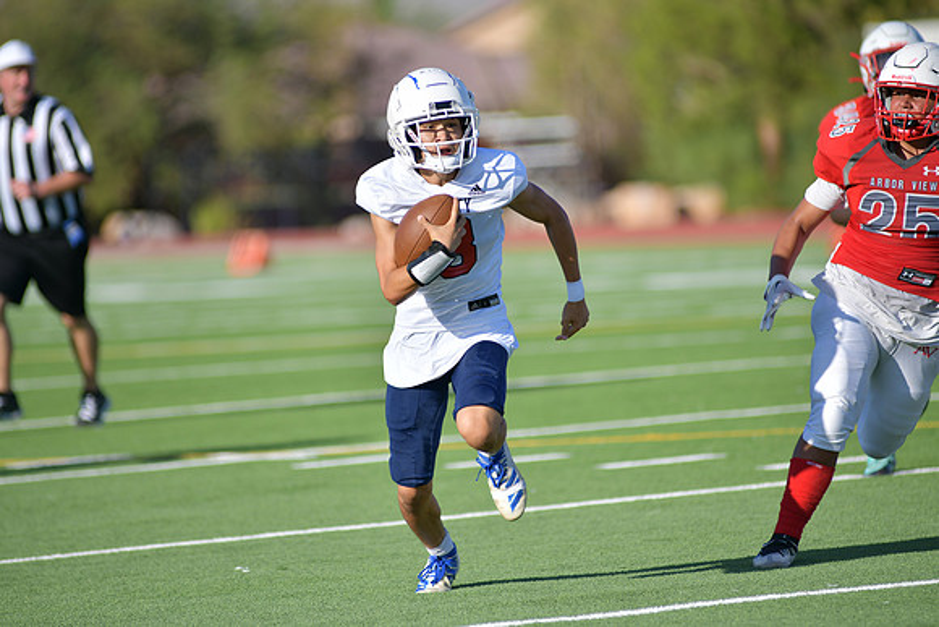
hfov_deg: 6.9
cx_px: 470
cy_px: 314
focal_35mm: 300
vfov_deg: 4.6
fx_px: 7826
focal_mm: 300
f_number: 3.5
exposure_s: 1/2000
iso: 110
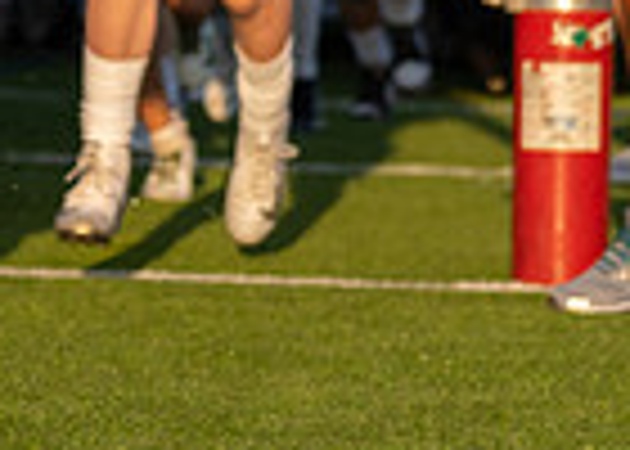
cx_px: -214
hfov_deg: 5.5
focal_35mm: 366
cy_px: -547
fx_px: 6549
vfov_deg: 3.9
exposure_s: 1/1600
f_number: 2.8
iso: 160
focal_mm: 70
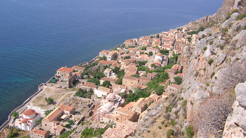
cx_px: 122
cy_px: 67
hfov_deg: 50.5
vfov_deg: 29.7
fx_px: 261
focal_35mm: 40
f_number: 5.2
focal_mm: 4.7
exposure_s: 1/334
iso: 100
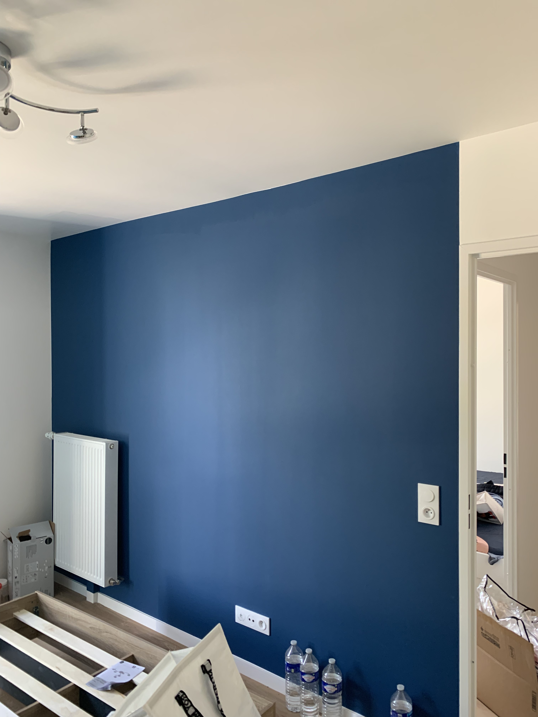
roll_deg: +0.2
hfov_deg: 53.1
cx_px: 269
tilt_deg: +0.3
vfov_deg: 67.3
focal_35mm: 26
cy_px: 358
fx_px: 539
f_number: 1.8
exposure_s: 1/60
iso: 160
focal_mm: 4.25
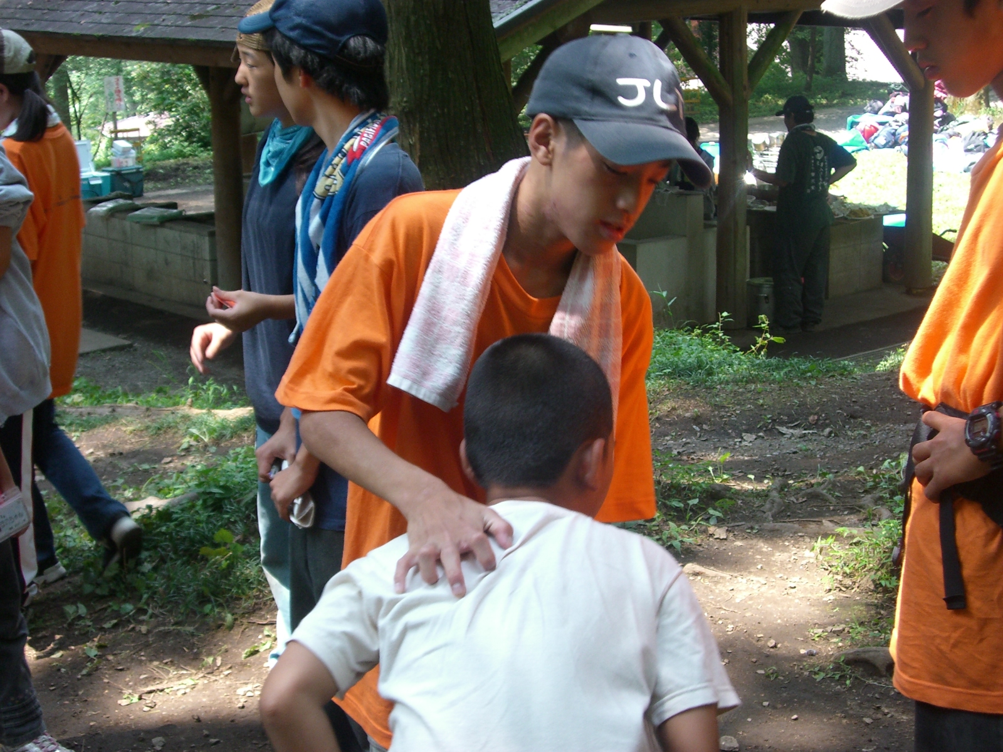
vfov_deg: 22.3
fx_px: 1912
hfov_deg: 29.4
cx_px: 502
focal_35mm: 66
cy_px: 376
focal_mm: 10.7
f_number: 3.6
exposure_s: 1/100
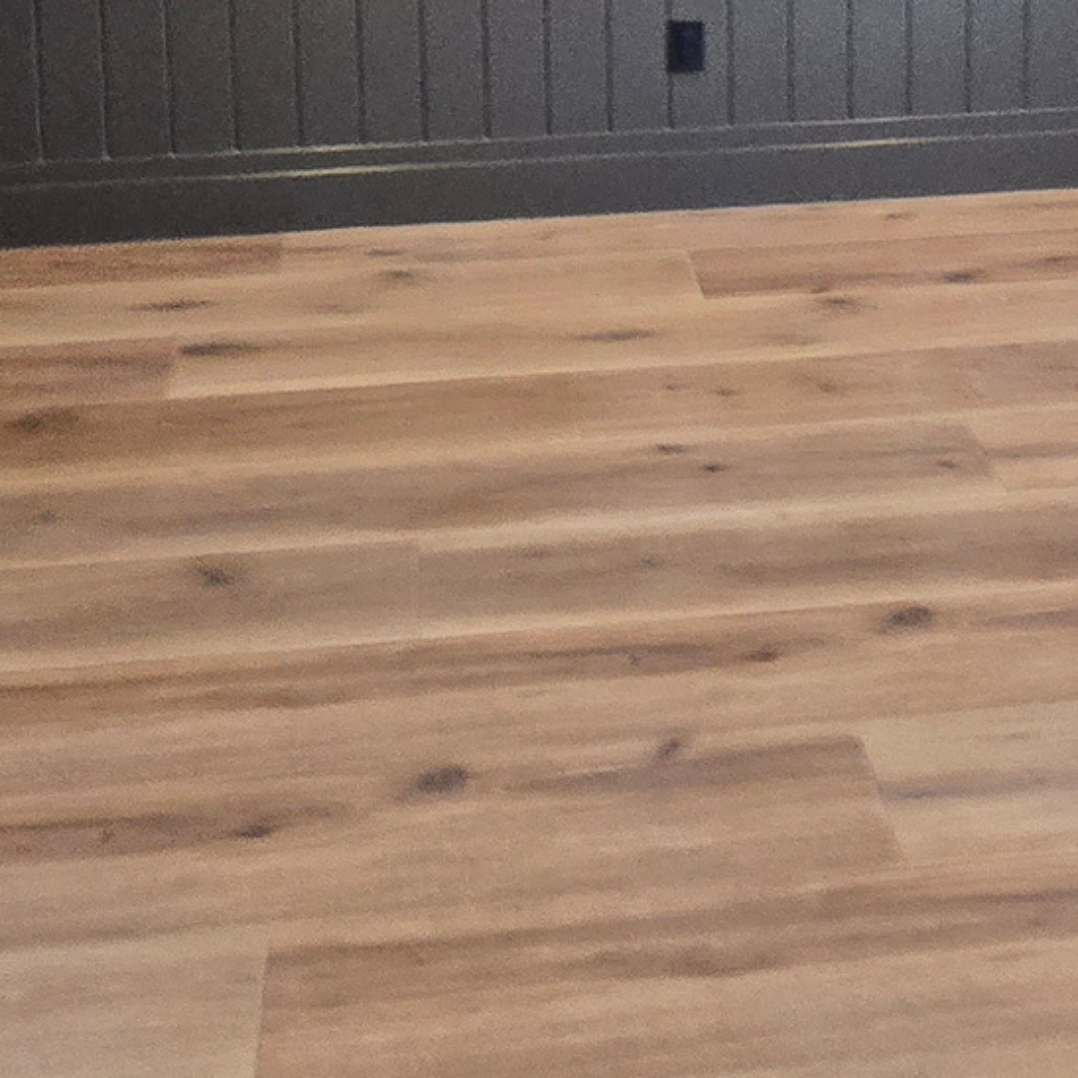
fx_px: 1515
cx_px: 575
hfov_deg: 39.1
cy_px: -331
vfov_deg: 30.6
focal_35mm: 43
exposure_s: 1/60
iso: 320
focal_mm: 2.2
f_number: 2.2
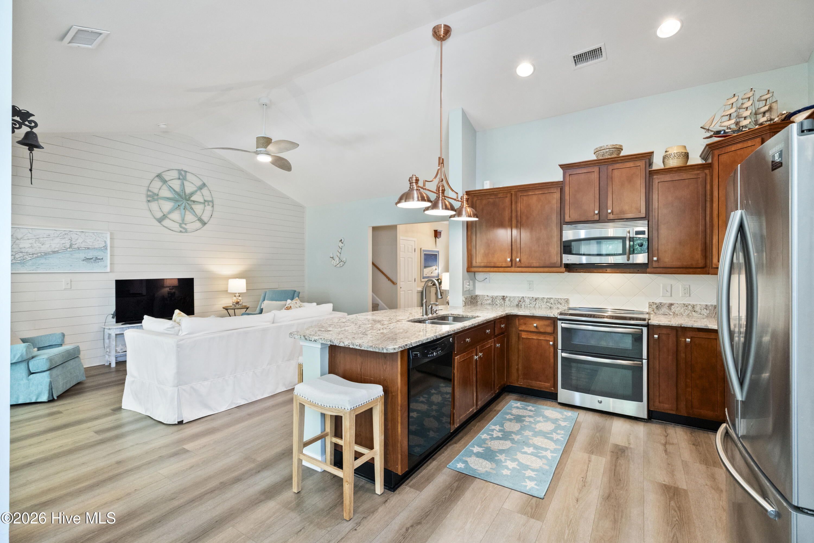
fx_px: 362
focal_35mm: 16
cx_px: 407
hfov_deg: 96.7
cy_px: 272
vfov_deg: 73.7
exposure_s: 1/30
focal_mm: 16
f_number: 6.3
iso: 5000
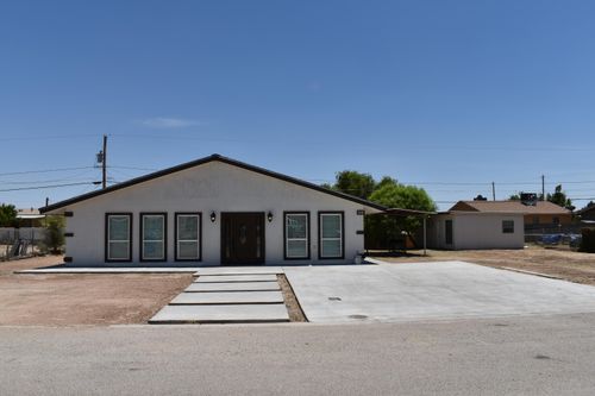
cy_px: 198
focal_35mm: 27
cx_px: 298
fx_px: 446
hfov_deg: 67.4
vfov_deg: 47.9
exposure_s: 1/400
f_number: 10
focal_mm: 18
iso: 100
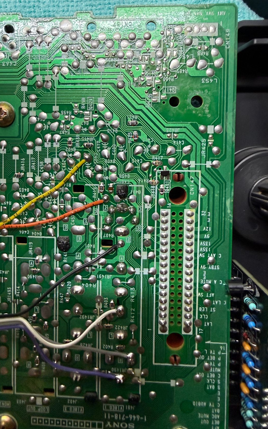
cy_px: 215
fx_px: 304
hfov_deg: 47.5
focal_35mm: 26
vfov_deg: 70.4
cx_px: 118
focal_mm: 2.22
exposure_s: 1/60
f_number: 2.2
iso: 250
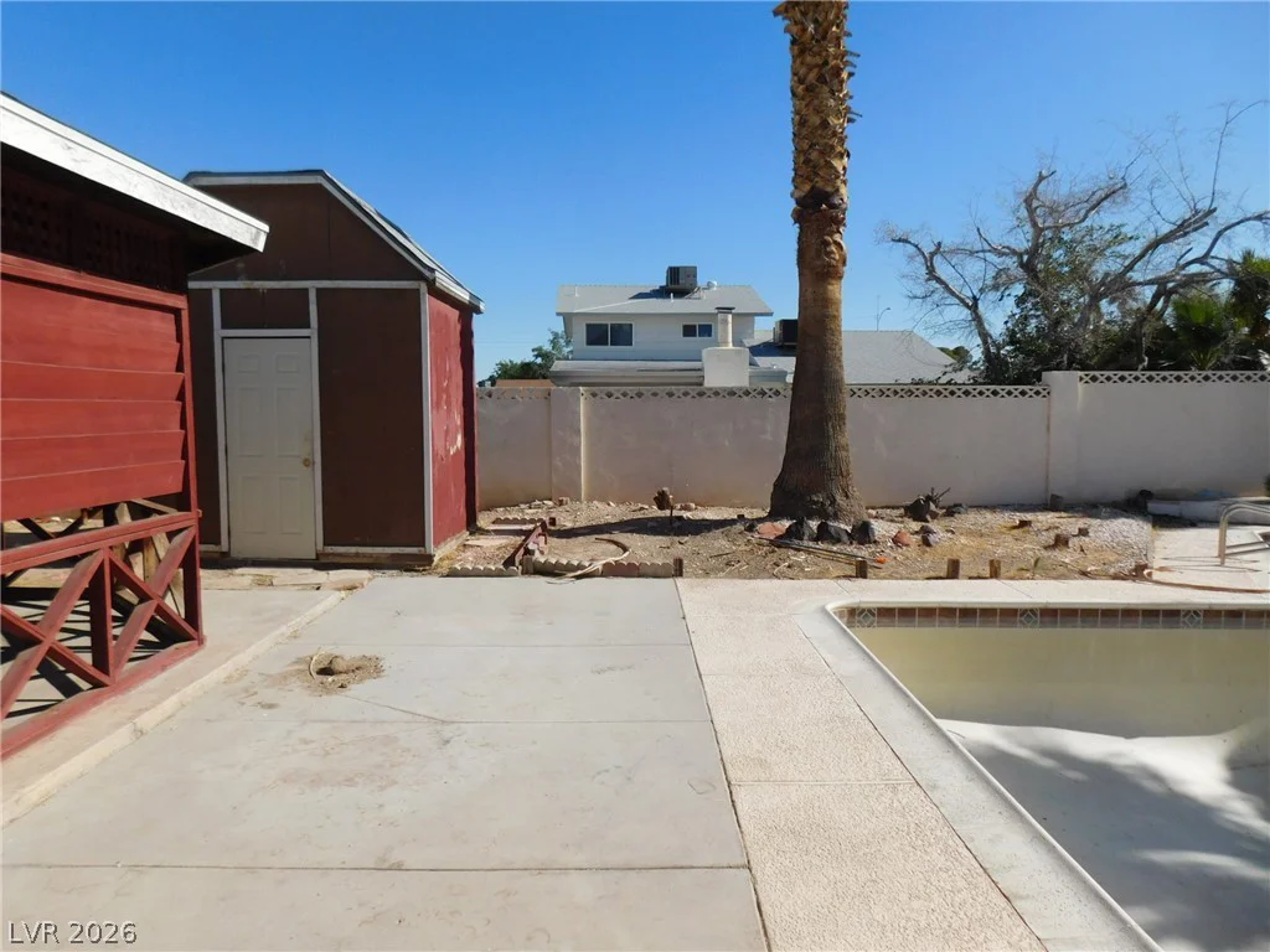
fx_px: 844
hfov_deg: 73.9
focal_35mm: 23
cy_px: 476
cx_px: 635
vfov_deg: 58.9
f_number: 6
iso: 125
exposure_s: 1/640
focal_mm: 4
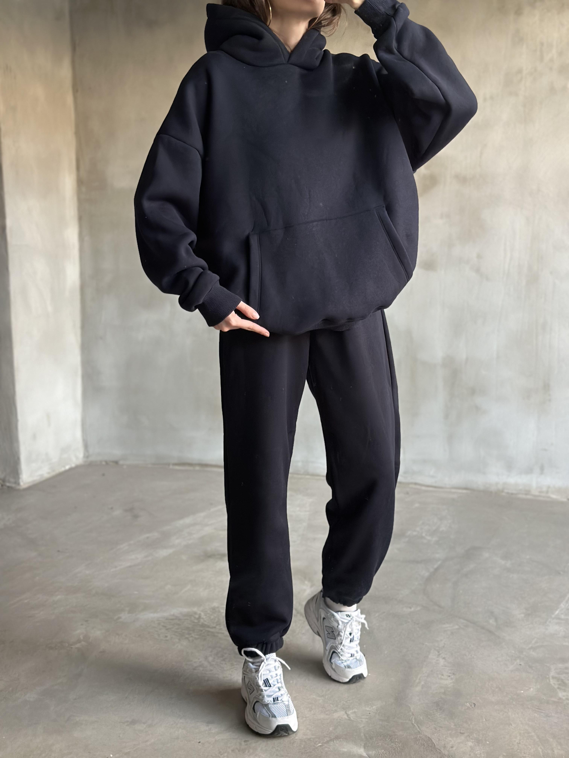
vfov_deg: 39.7
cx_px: 284
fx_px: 1052
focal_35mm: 48
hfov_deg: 30.3
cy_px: 379
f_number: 1.78
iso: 400
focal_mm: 6.86
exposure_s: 1/42
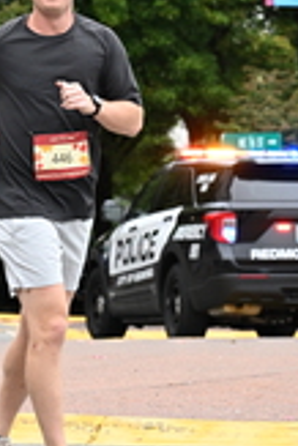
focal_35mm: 256
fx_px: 3172
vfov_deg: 8.0
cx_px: -171
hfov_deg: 5.3
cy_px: 123
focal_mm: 76
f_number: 4
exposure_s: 1/800
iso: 1600
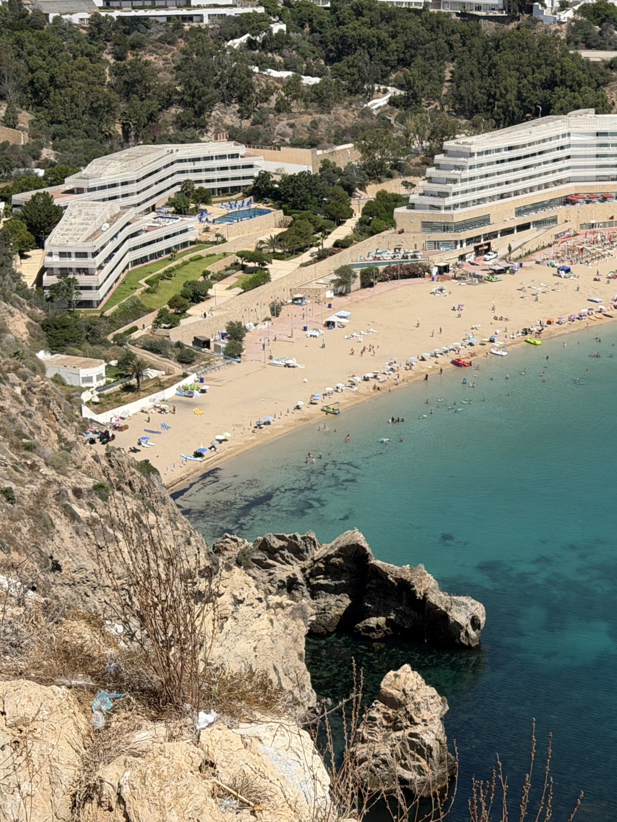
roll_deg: -0.5
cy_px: 329
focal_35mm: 77
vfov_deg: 25.3
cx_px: 551
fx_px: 1830
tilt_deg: -14.4
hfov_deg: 18.8
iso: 64
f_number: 1.78
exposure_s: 1/7143
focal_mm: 6.76
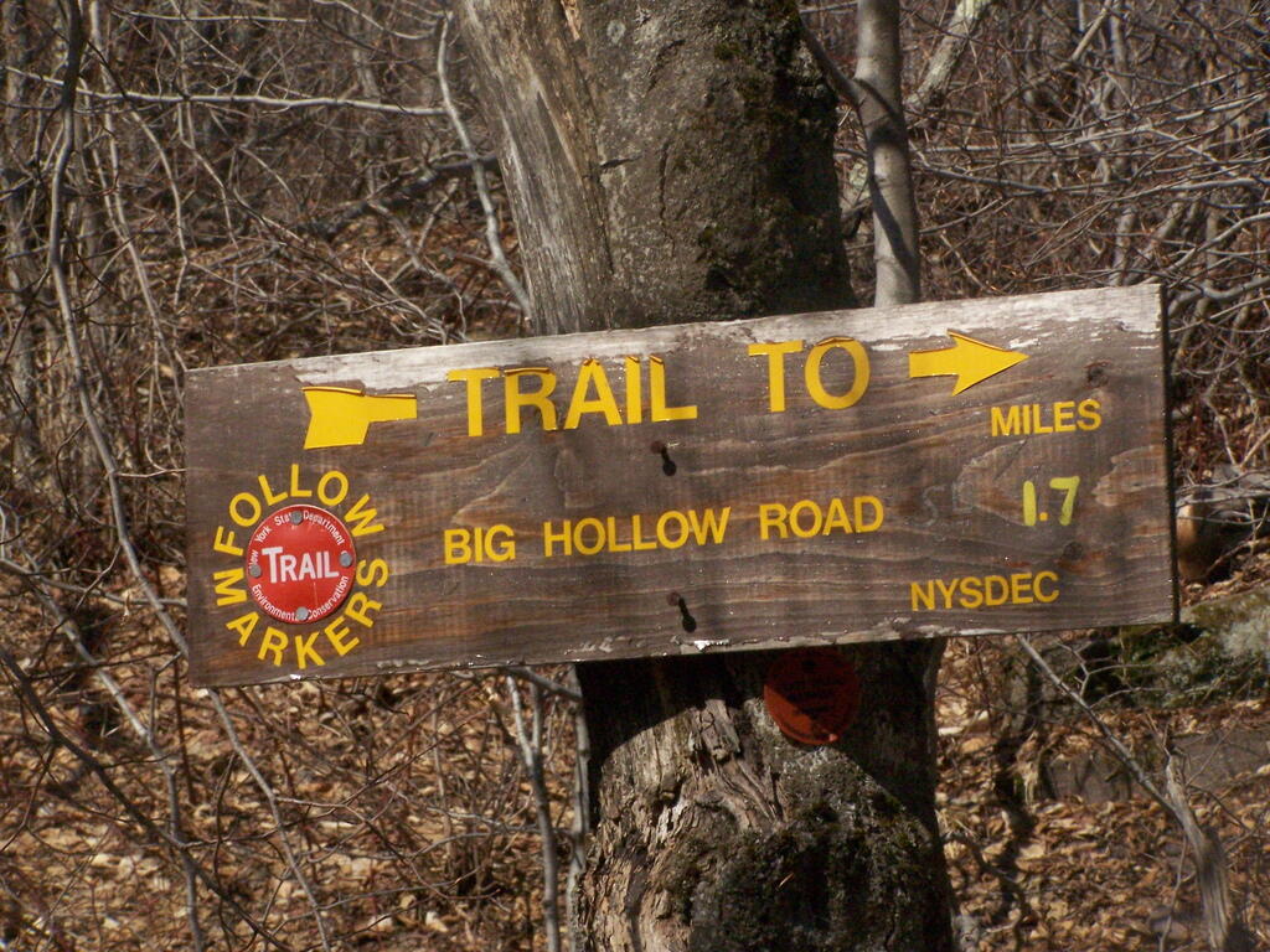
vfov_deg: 10.7
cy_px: 476
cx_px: 635
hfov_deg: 14.2
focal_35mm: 139
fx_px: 5100
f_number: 6.3
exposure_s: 1/640
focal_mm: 23.1
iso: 400
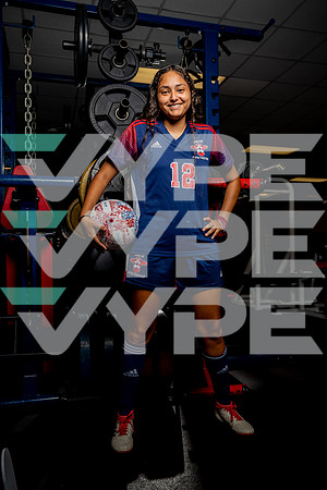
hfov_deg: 42.3
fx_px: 422
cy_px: 245
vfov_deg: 60.3
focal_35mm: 31
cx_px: 164
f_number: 5
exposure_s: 1/250
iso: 160
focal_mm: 31
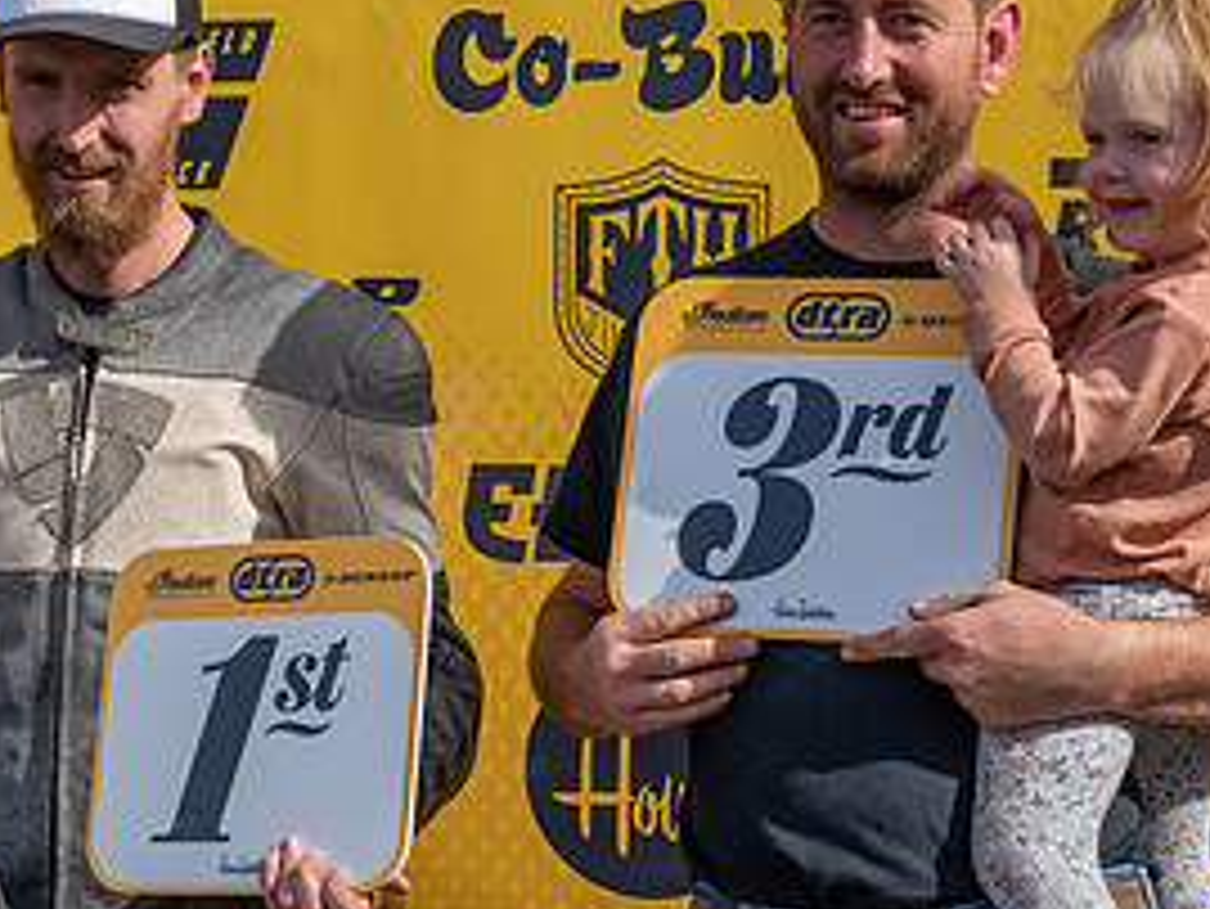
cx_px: 221
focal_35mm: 113
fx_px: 3952
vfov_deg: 13.1
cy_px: 521
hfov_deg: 17.3
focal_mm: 48
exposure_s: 1/400
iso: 200
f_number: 6.3
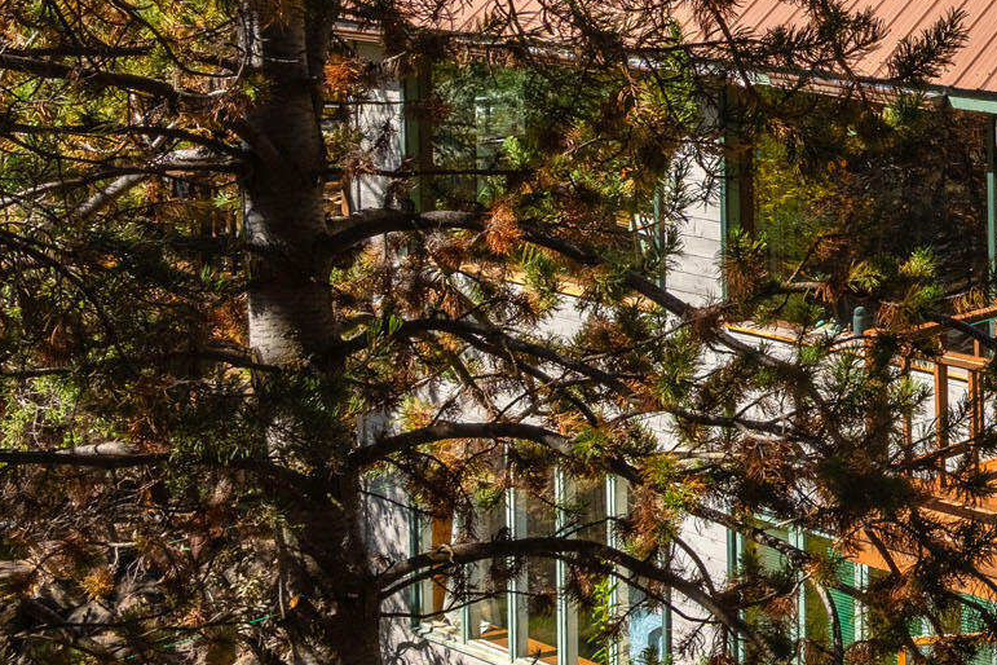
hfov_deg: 20.2
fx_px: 2326
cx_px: 1561
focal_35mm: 84
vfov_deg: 15.6
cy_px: -158
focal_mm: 24
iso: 200
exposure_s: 1/2500
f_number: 11
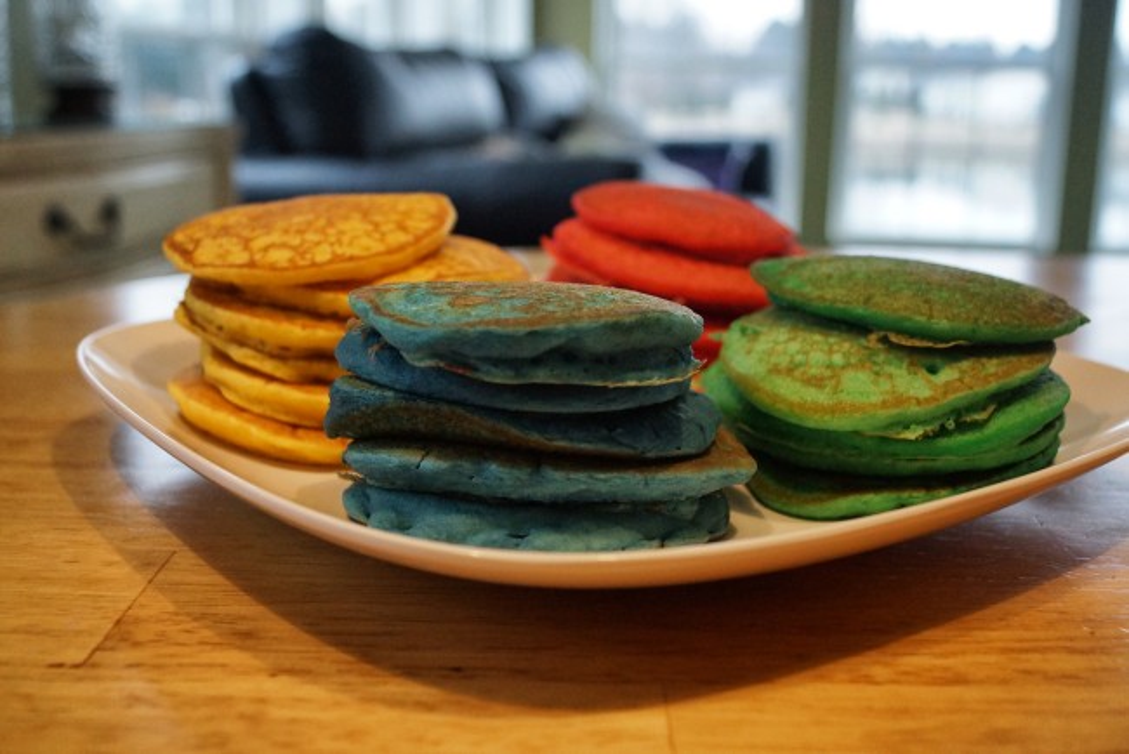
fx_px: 1192
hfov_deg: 50.7
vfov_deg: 35.1
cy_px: 377
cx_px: 564
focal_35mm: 38
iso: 640
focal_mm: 18
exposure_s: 1/160
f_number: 4
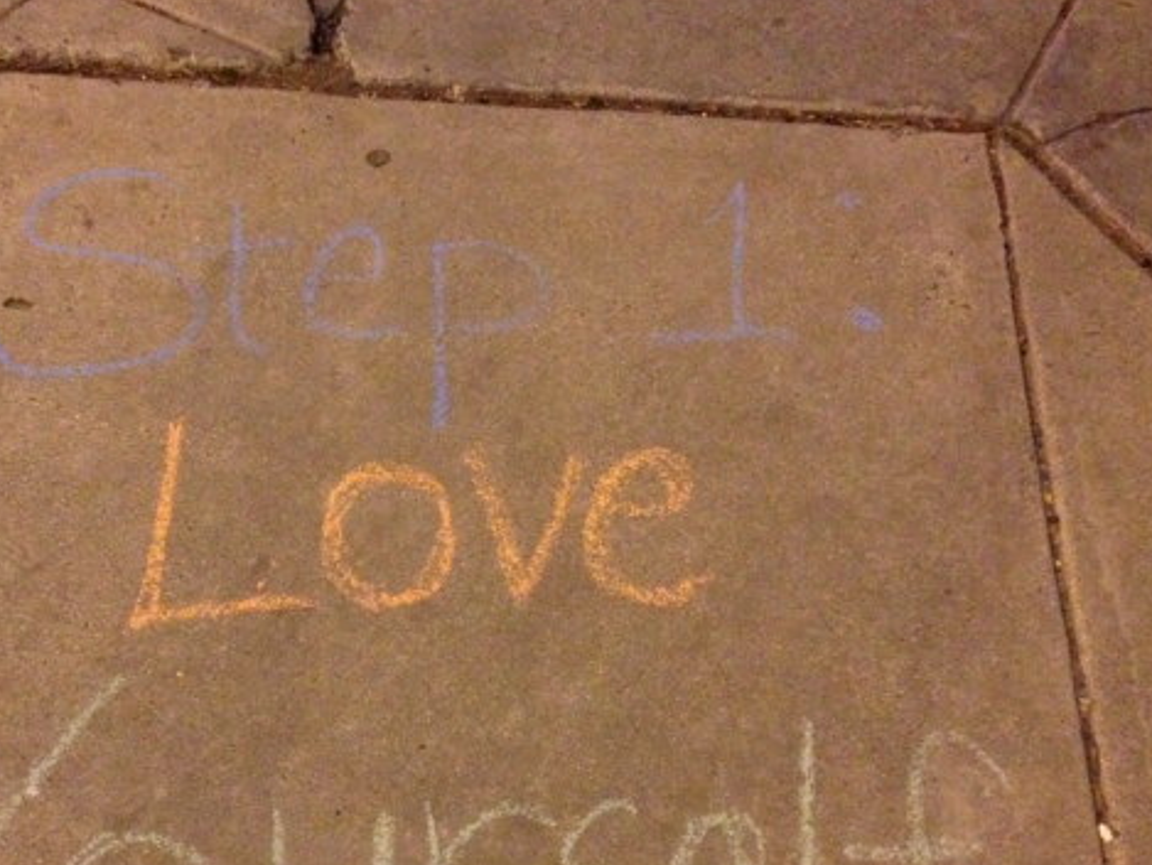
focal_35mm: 45
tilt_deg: -56.0
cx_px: 413
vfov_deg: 31.9
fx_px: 1498
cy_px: 580
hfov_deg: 41.7
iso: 800
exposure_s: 1/15
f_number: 2.4
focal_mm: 4.12
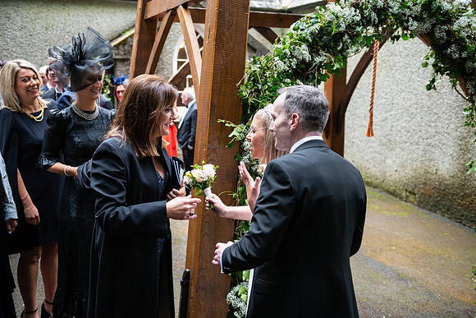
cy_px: 159
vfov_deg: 36.9
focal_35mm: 36
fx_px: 476
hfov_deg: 53.1
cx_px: 238
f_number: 3.5
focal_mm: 36
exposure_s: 1/160
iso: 400
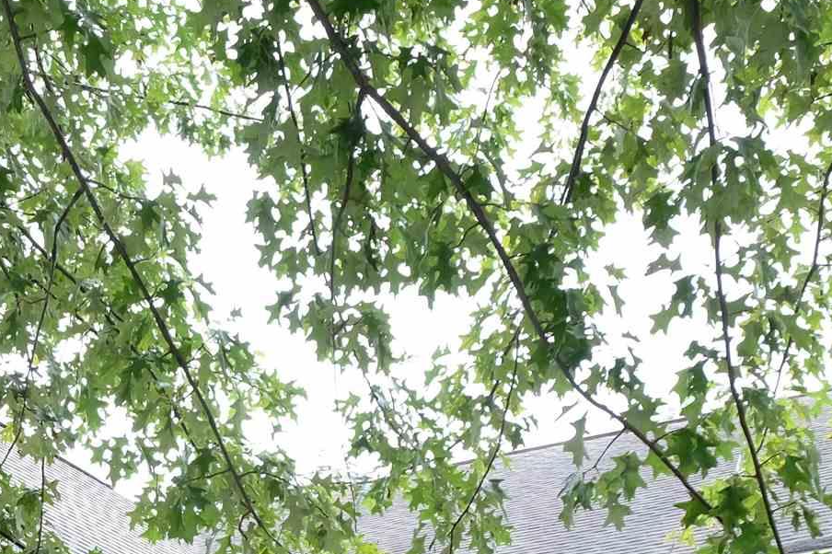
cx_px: 245
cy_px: 870
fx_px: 1571
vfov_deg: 17.6
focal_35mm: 68
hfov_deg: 29.4
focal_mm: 13.2
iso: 250
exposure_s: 1/60
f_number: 4
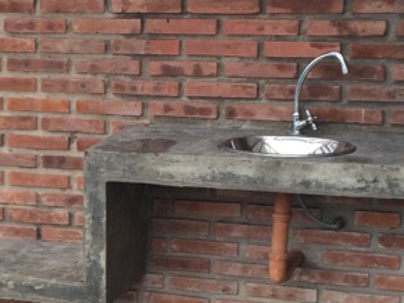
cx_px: -18
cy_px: 245
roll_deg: +1.2
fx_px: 1190
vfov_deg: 14.4
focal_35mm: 102
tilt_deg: -16.7
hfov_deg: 18.7
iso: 40
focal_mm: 4.15
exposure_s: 1/100
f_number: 2.2
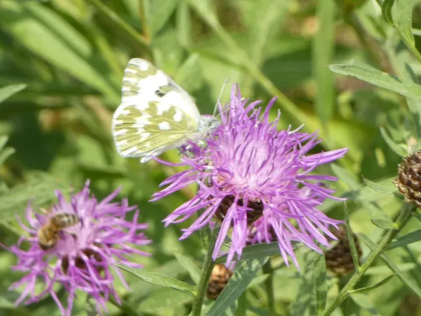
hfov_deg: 5.3
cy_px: 158
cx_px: 210
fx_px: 4524
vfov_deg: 4.0
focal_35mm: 372
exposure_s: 1/80
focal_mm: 66.7
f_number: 5.6
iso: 100
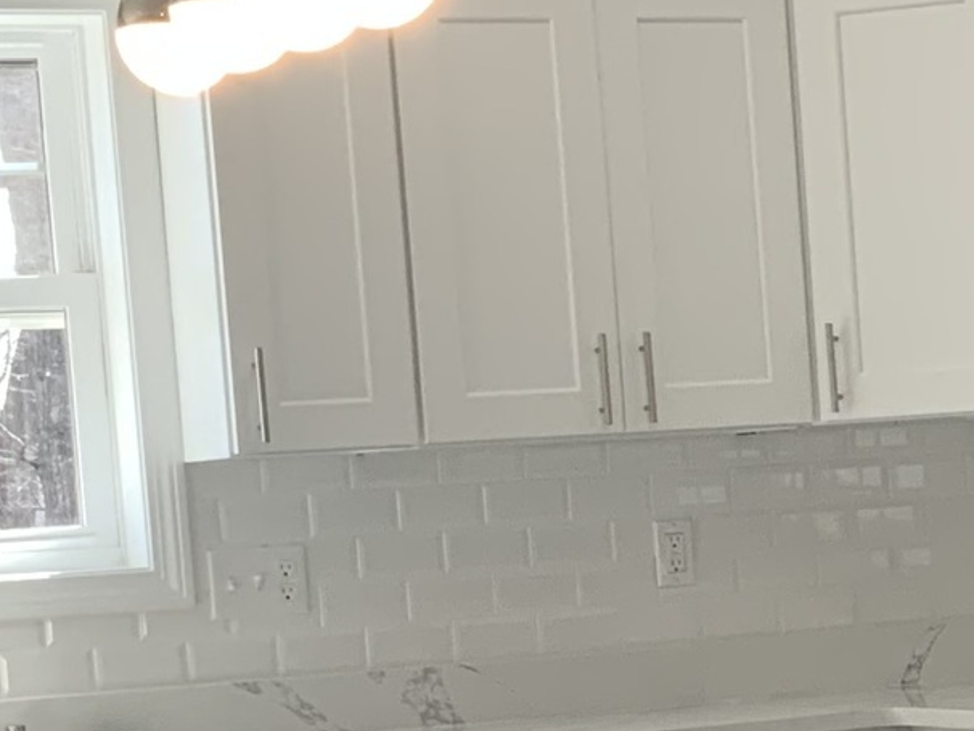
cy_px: 803
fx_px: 4138
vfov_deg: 10.0
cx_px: 1030
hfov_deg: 13.2
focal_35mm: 147
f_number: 1.8
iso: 25
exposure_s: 1/120
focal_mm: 3
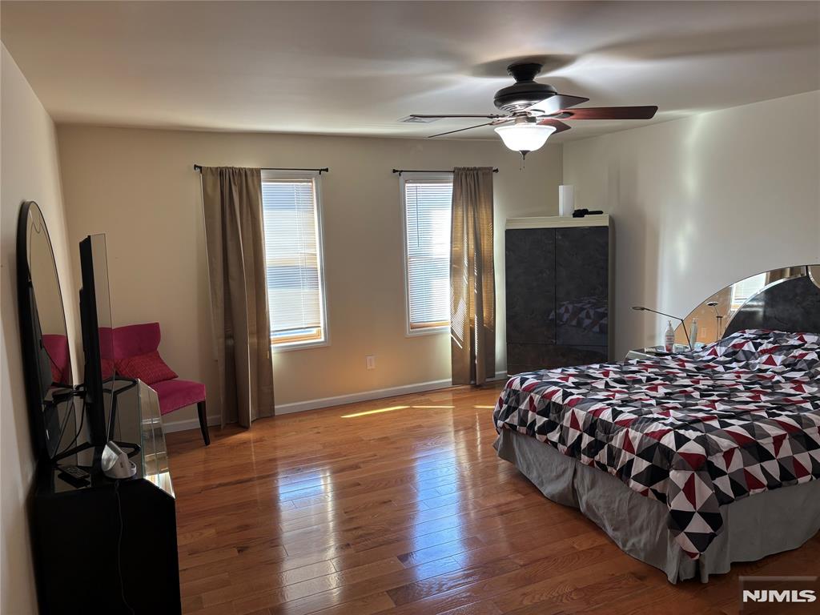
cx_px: 410
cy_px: 308
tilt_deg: -6.8
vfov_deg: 53.1
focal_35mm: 26
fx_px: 616
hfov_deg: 67.3
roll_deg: +1.5
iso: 80
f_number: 1.6
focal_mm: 5.96
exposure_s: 1/60
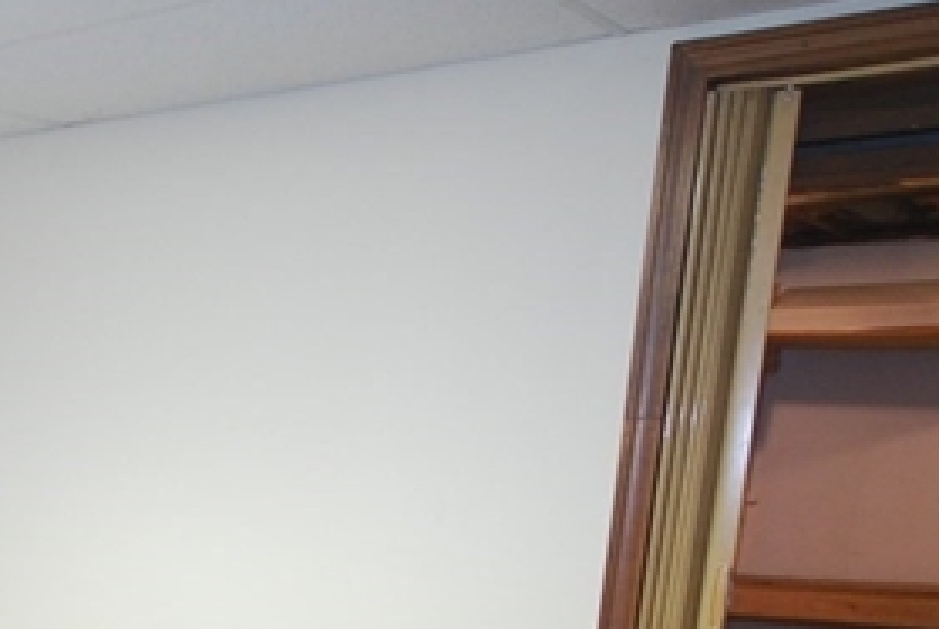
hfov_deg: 32.3
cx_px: -71
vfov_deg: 21.9
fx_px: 1437
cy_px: 843
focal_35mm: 55
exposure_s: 1/10
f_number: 4
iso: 400
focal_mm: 10
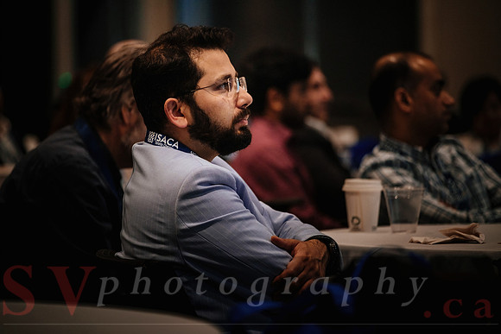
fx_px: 2923
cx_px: 250
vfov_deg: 6.5
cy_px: 167
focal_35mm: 210
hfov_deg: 9.8
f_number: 2.8
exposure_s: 1/100
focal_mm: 140
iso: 800
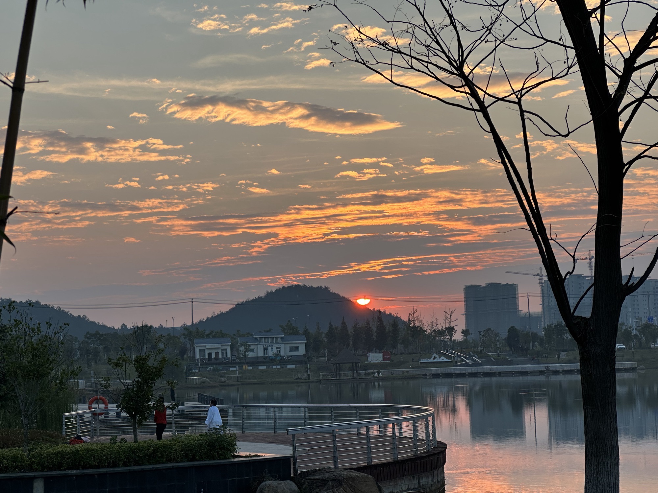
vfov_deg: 19.1
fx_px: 1464
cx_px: 329
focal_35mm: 77
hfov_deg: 25.3
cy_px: 246
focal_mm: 9
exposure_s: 1/215
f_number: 2.8
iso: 32
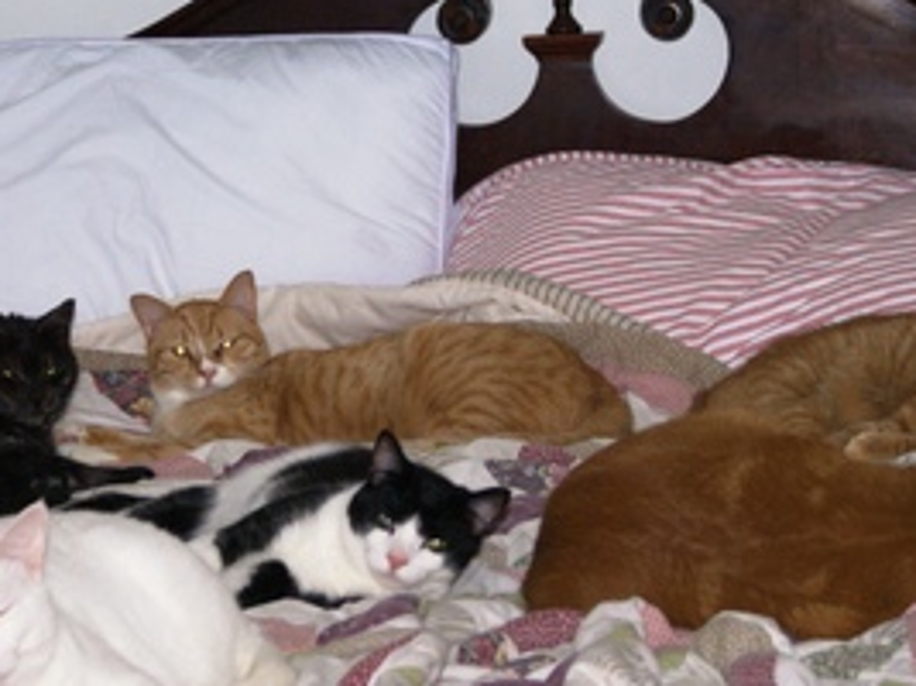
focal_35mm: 189
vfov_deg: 7.9
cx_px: 408
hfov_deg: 10.5
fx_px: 4999
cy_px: 333
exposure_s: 1/125
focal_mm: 70
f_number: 5.6
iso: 400
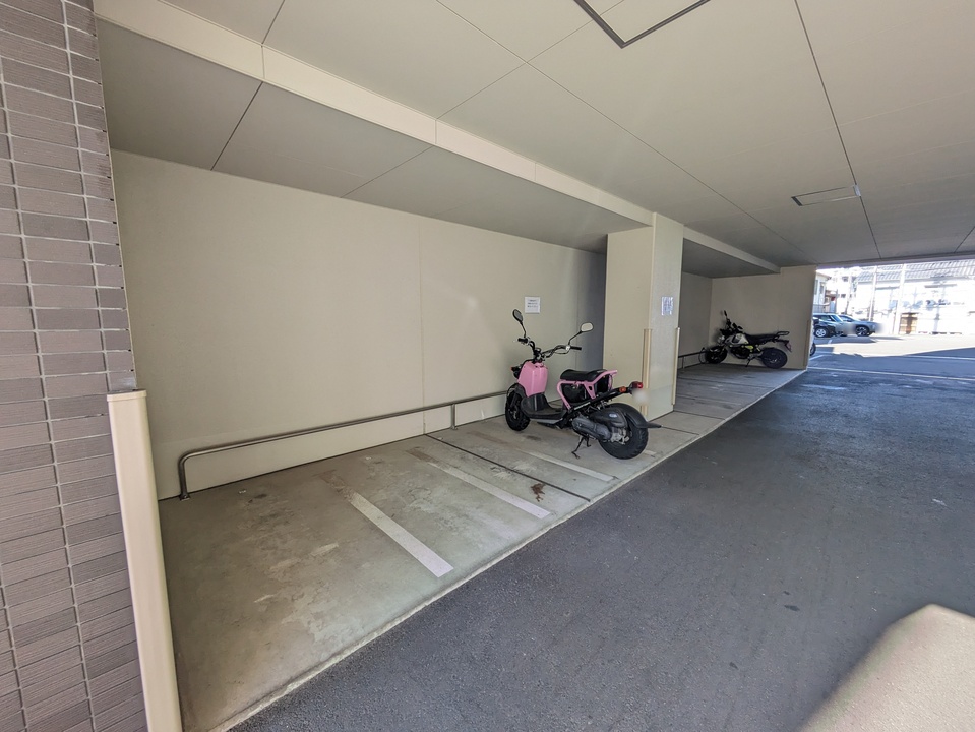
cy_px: 366
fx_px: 394
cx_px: 488
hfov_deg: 102.0
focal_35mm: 14
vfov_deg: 85.7
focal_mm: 1.83
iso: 49
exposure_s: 1/196
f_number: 2.2
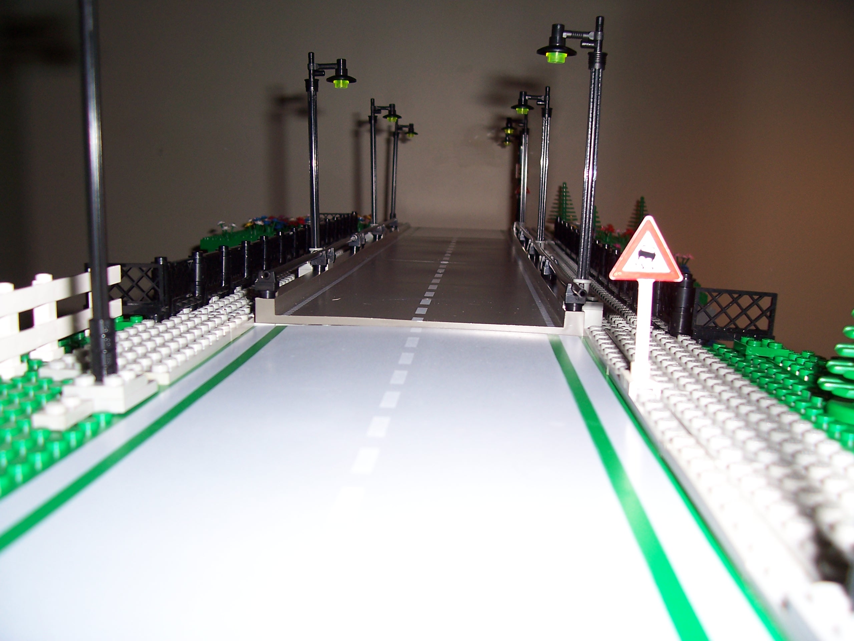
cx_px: 427
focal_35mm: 34
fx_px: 839
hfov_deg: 54.0
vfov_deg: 41.8
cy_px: 320
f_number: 2.7
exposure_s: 1/60
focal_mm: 5.6
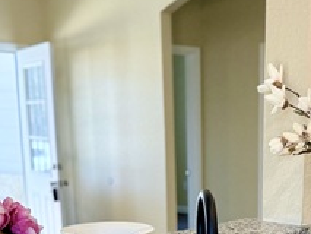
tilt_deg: -14.0
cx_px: 222
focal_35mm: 72
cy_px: 282
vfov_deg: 19.3
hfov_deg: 26.8
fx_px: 647
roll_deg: +0.4
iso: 200
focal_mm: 6.76
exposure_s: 1/223
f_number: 1.78
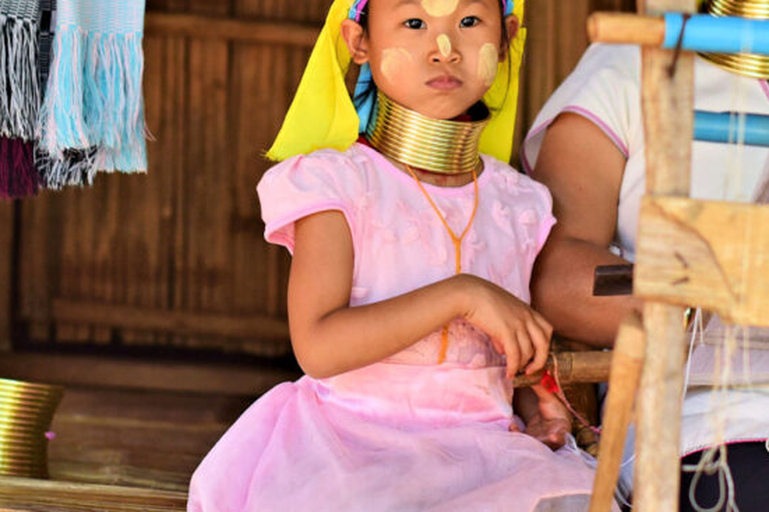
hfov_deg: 21.7
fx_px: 1986
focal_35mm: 93
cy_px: 170
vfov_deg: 14.7
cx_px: 597
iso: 800
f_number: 2.8
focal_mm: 50
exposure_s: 1/250
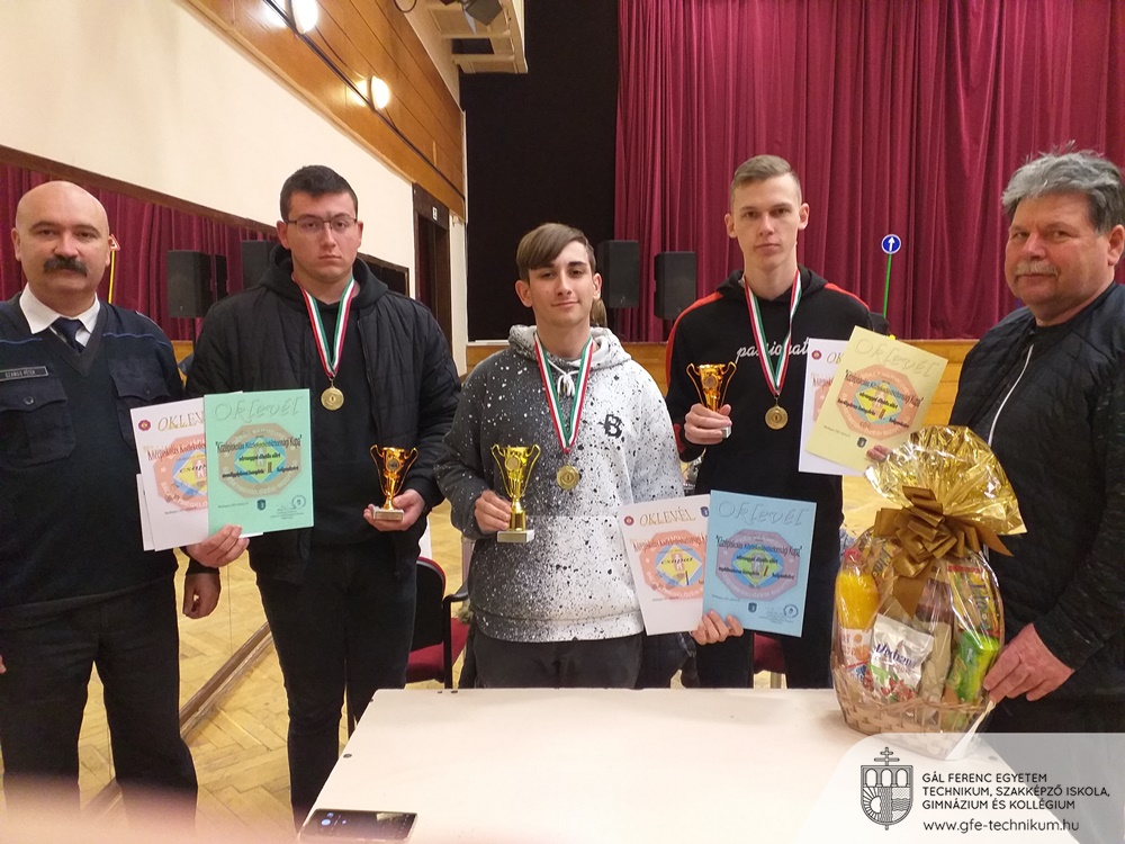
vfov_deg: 51.4
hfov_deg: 65.3
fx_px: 877
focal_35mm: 27
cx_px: 562
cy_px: 422
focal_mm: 3.6
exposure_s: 1/25
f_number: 1.9
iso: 250
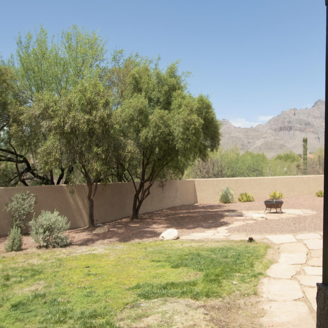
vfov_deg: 51.1
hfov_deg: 49.3
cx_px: 240
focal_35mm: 32
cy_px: 168
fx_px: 343
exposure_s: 1/800
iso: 100
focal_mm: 10
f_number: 5.6
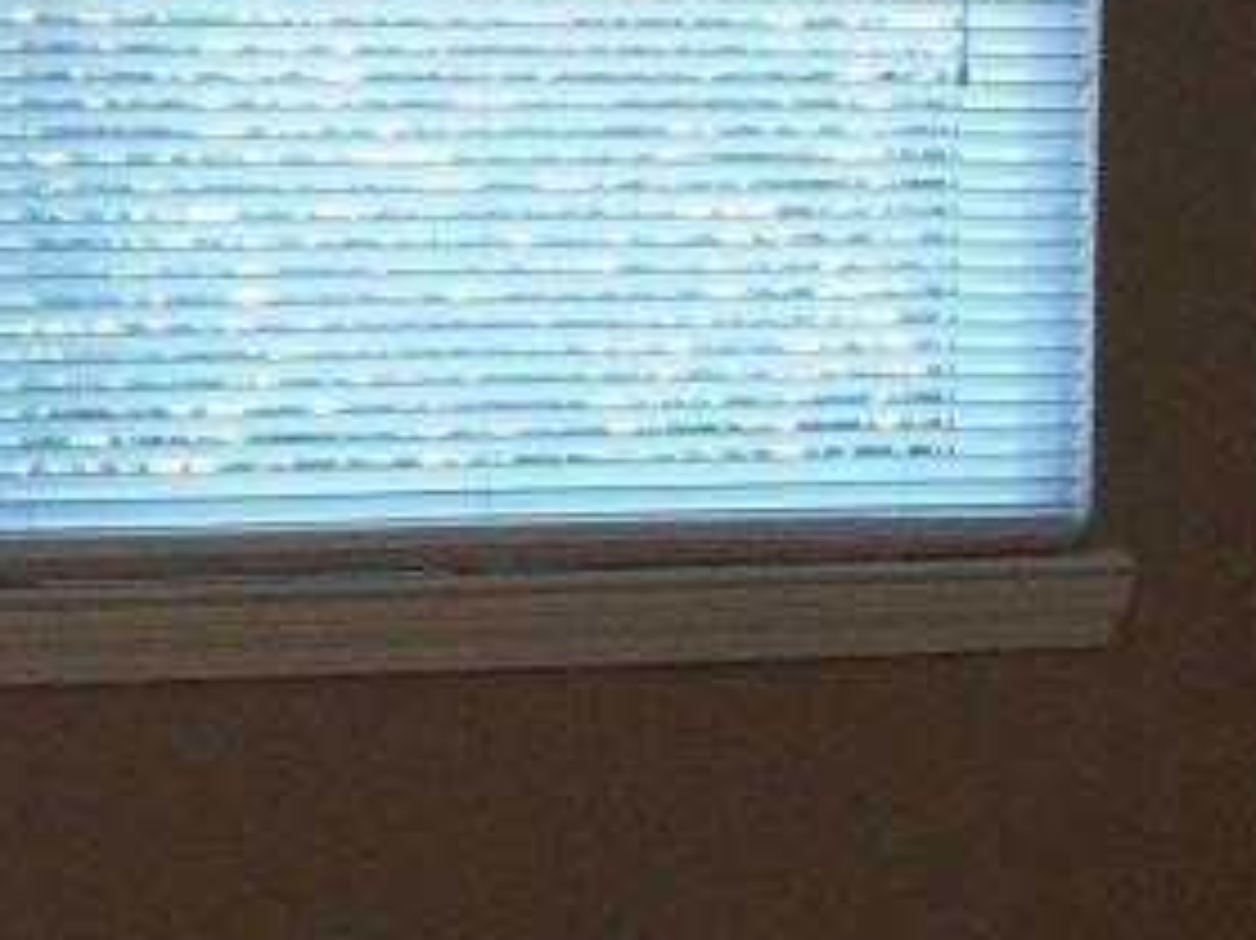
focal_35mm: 156
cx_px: 171
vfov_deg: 9.5
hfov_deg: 12.6
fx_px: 5658
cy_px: 436
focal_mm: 5.7
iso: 160
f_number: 2.8
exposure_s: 1/60
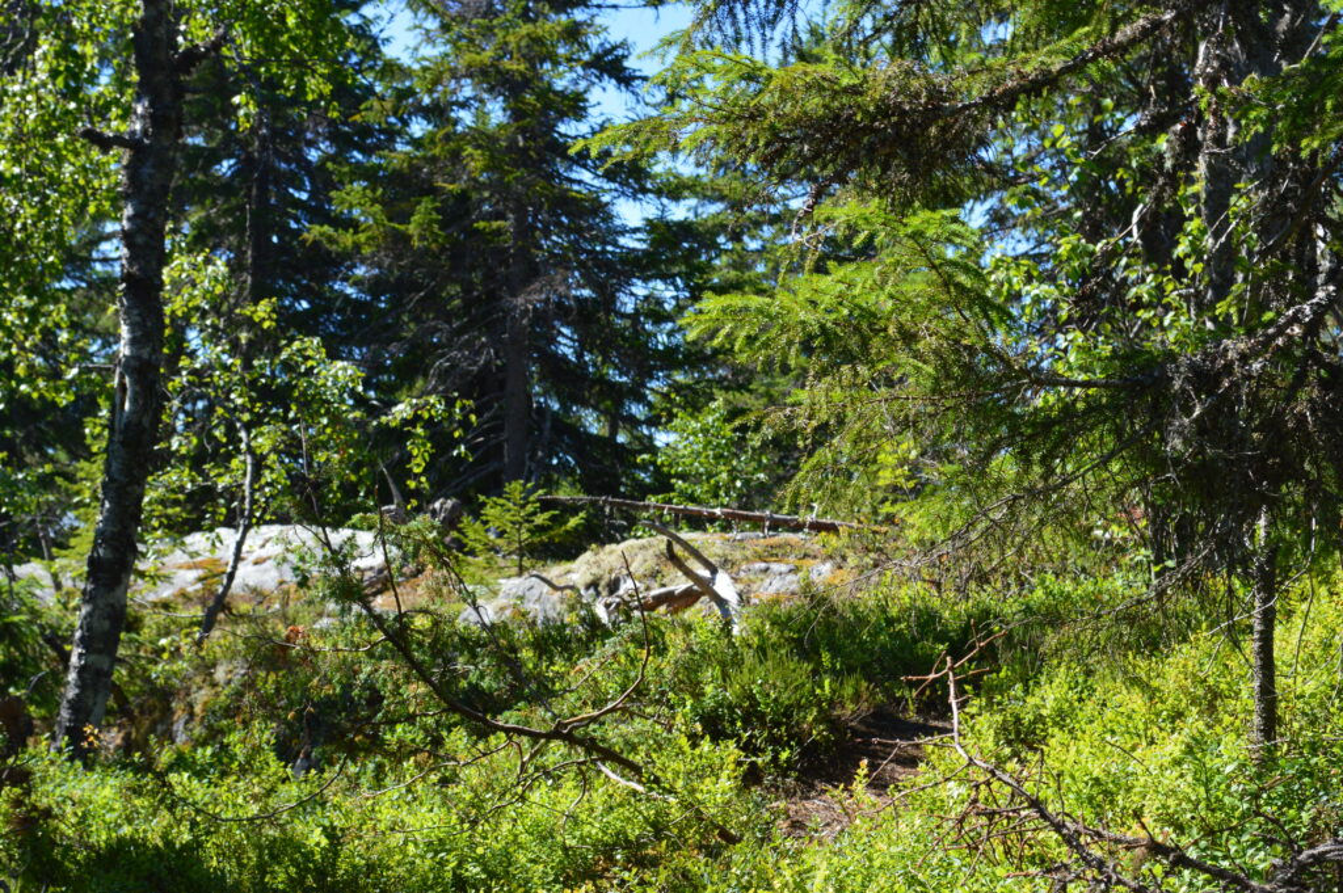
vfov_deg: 16.5
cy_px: 446
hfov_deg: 24.6
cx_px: 672
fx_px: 3075
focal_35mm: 82
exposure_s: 1/250
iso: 400
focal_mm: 55
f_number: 10
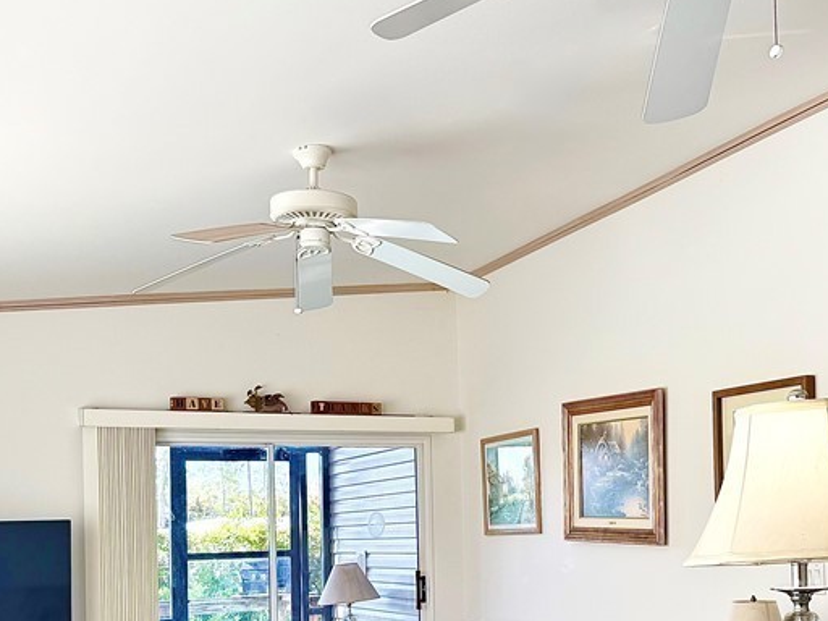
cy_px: 495
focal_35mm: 48
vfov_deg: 29.6
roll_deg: +1.5
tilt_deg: +2.5
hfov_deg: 39.3
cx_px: 539
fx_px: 1148
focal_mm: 6.76
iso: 80
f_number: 1.78
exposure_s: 1/335
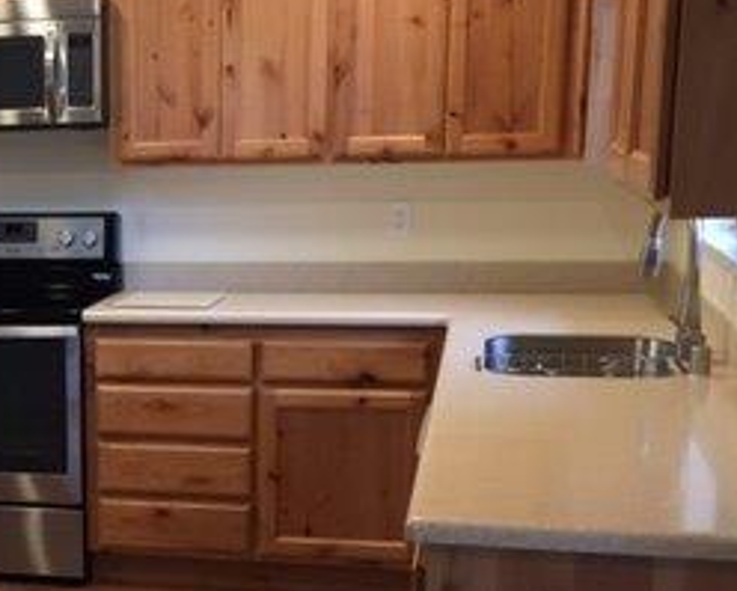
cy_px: 443
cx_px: -45
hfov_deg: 24.5
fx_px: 1594
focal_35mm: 73
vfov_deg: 20.8
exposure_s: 1/30
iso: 80
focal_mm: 4.15
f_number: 2.2
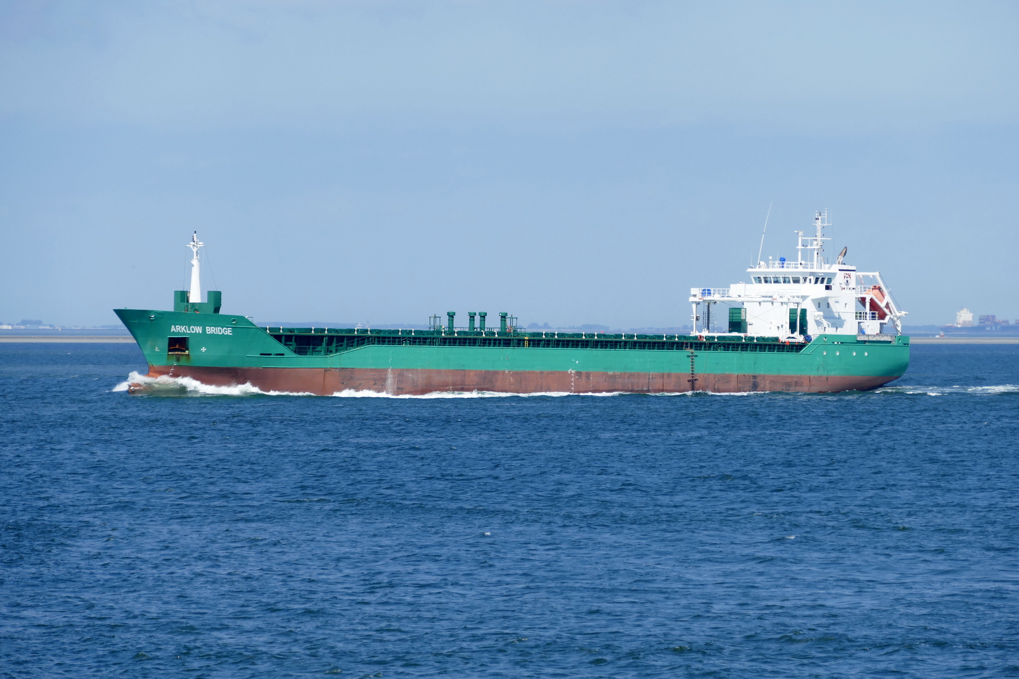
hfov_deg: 8.8
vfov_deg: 5.8
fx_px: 6651
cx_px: 510
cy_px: 340
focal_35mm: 235
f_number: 4
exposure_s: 1/1600
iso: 125
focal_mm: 85.83
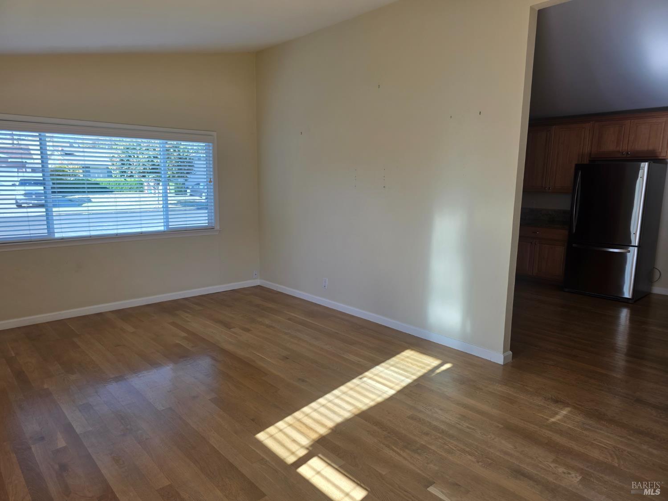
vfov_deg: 58.9
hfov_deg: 73.9
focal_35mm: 23
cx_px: 334
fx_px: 444
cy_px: 250
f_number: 1.7
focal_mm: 6.3
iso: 40
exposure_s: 1/180
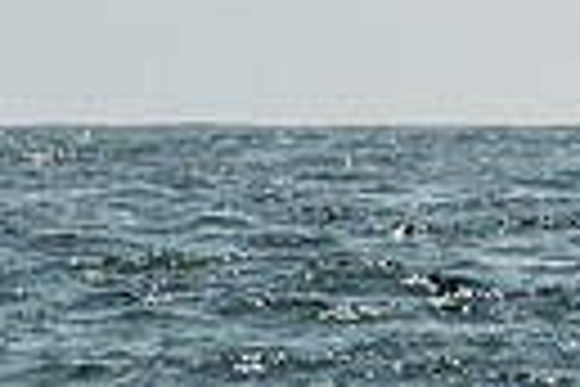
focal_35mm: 1715
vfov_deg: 0.8
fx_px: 27628
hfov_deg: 1.2
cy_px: -1189
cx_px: 890
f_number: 6.3
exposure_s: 1/800
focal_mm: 200
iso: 320
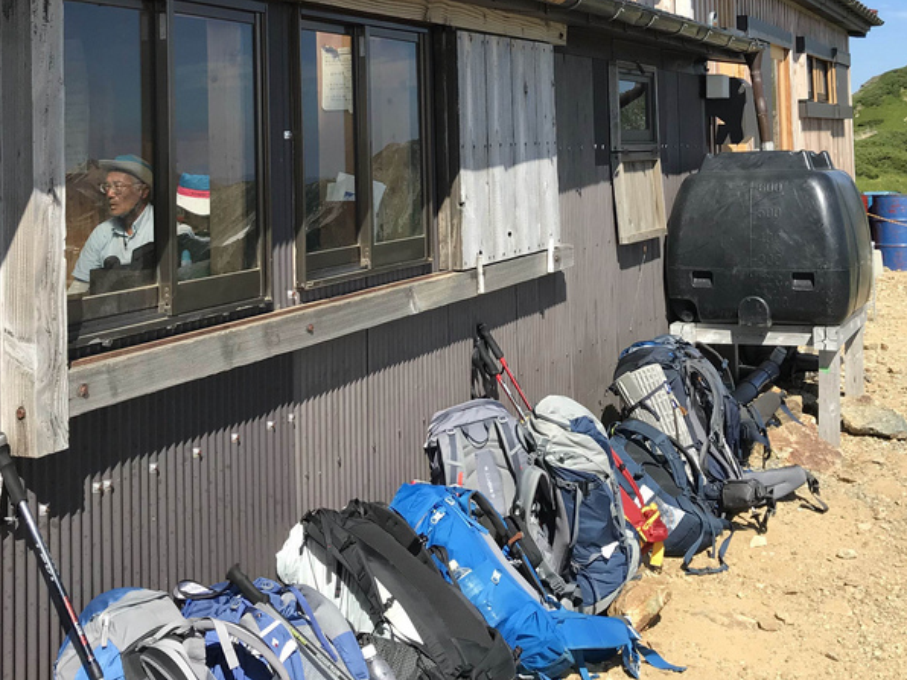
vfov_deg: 30.0
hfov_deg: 40.4
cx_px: 447
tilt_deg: +2.7
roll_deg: +1.4
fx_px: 1231
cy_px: 113
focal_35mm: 47
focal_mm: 3.99
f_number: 1.8
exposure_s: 1/1650
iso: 20
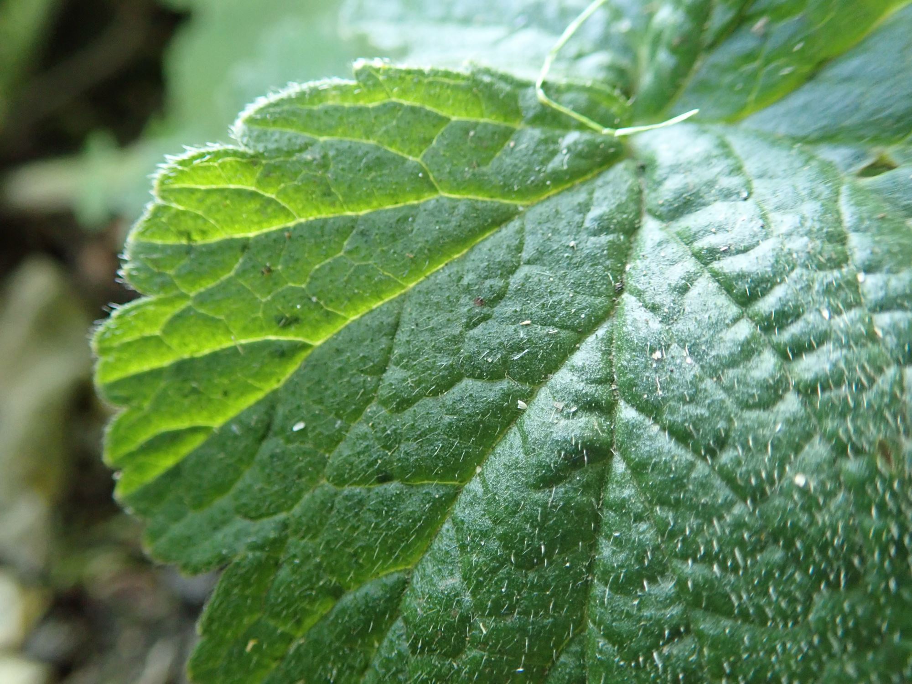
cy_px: 342
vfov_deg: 46.8
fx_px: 790
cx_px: 456
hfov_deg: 60.0
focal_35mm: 30
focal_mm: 5.5
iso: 640
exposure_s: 1/125
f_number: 2.3
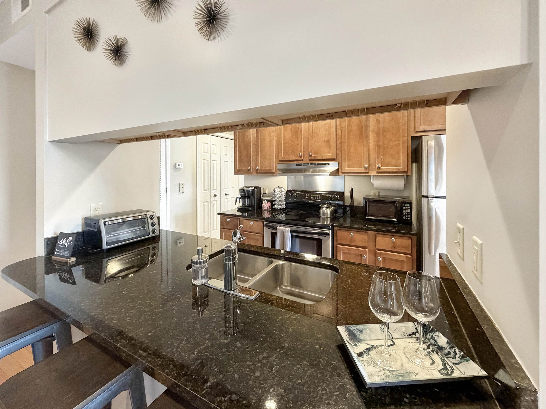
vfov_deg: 85.7
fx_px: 221
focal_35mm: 14
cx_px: 273
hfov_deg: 102.1
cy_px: 204
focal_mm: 2.22
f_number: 2.2
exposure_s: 1/60
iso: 500
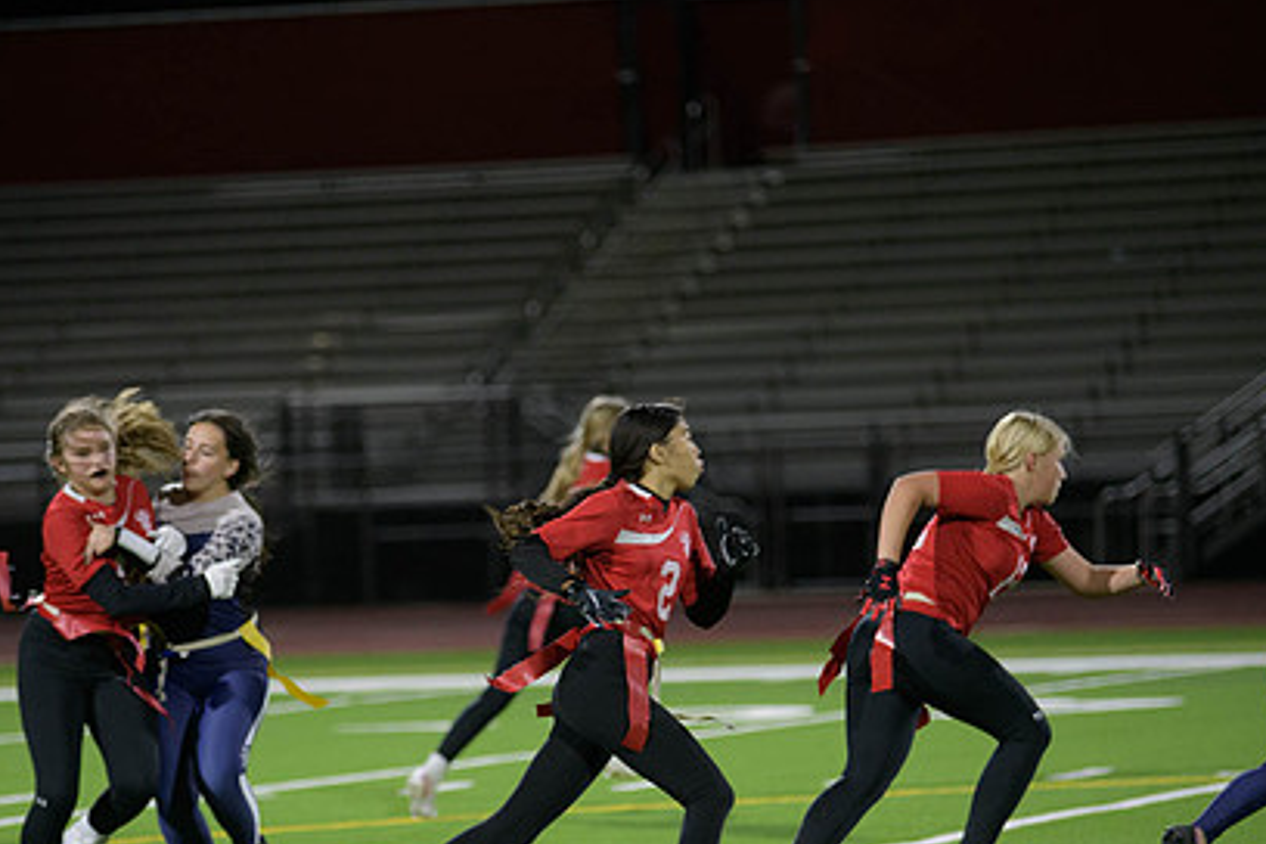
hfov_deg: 11.1
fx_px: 6505
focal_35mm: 185
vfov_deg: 7.4
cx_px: 493
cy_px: 576
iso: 2800
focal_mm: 130
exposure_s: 1/640
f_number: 2.8
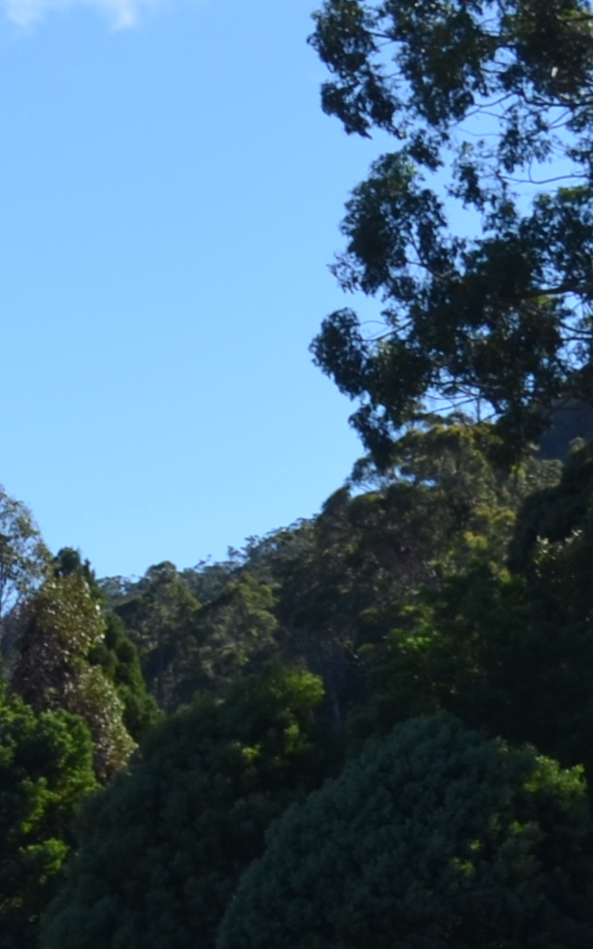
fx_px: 4991
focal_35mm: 193
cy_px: 1382
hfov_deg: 6.4
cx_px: -971
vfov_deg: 10.5
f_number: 8
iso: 100
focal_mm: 26
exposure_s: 1/250
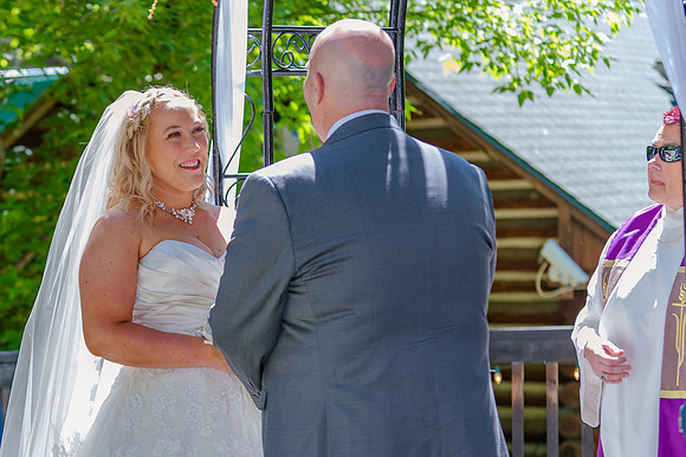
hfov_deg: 16.3
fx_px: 2366
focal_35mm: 124
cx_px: 82
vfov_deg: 11.0
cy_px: 236
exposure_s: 1/250
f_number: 3.2
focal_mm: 70
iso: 200
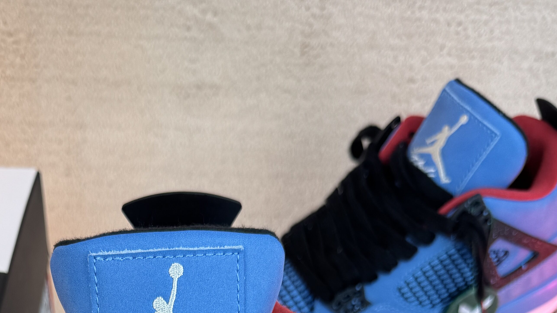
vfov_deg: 17.2
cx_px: 152
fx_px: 857
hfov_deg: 35.4
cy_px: 554
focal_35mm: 58
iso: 80
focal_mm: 6.76
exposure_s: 1/572
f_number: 1.78
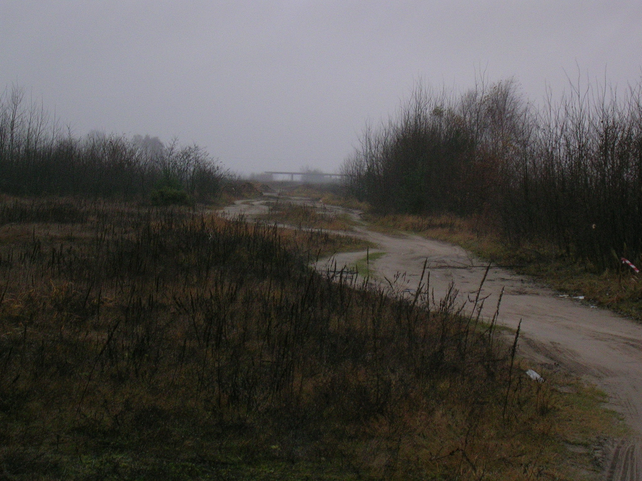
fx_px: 1947
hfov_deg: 18.7
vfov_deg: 14.1
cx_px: 321
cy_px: 240
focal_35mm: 105
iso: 145
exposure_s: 1/60.1
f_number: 4.9
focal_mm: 16.2
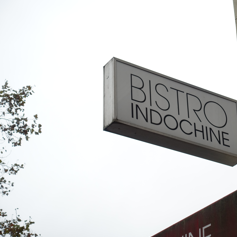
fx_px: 697
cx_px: 177
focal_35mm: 90
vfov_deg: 19.3
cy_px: 119
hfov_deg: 19.2
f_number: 4
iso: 125
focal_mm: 25.7
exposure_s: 1/400
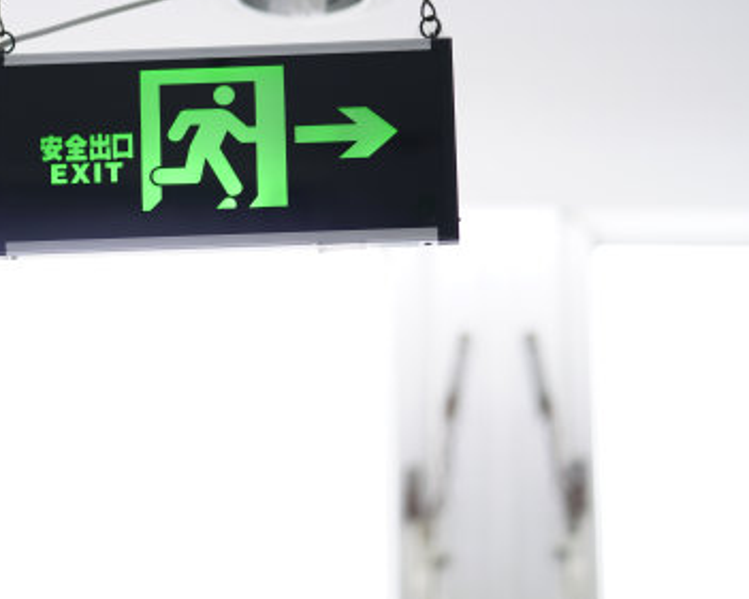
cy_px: 264
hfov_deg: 13.8
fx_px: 3082
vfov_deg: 11.1
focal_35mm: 139
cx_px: 166
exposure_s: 1/160
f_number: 1.8
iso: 160
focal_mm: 85
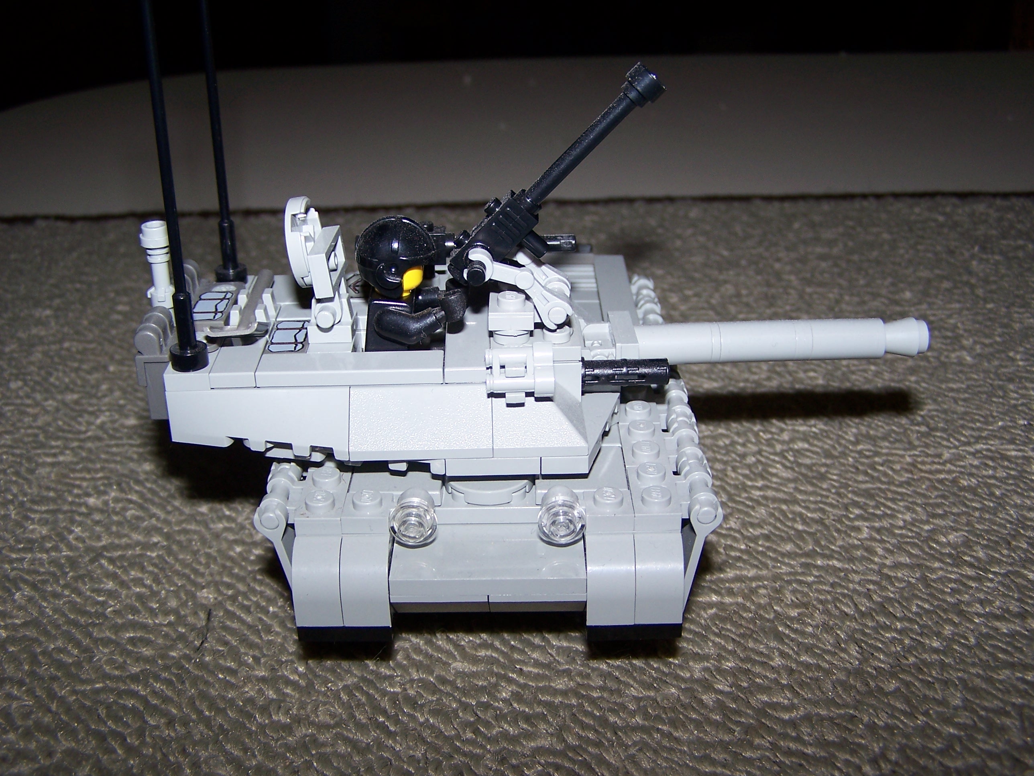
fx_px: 1135
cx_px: 517
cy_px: 388
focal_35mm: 38
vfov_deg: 37.7
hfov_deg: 49.0
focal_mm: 6.3
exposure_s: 1/60
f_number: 2.8
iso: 80
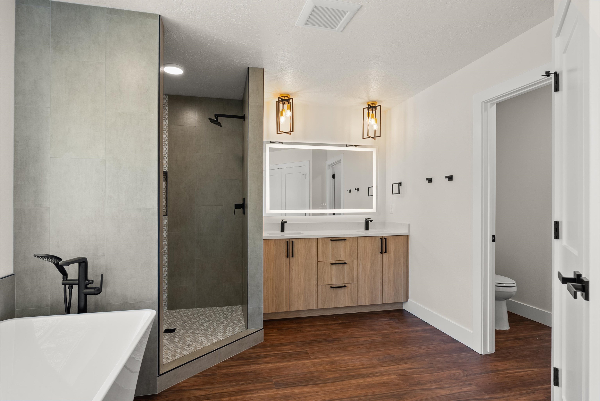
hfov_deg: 85.4
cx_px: 300
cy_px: 200
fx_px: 325
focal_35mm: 20
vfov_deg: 63.3
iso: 400
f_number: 8
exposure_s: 1/13
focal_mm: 19.5
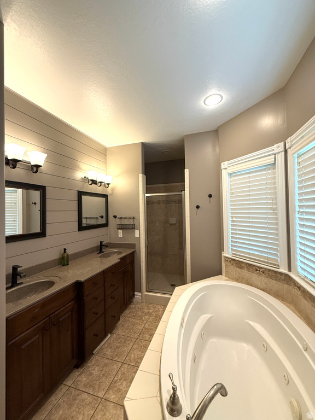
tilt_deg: +1.6
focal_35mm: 14
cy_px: 210
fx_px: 170
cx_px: 158
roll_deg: +1.1
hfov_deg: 85.7
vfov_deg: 102.1
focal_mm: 2.22
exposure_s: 1/120
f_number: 2.2
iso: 250
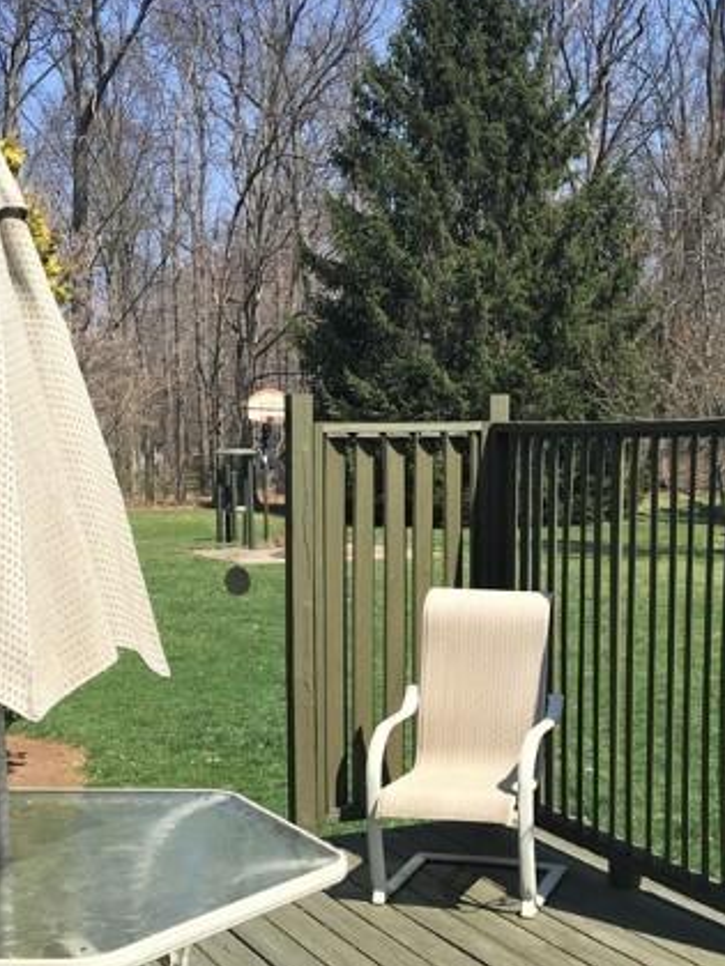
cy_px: 598
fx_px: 1480
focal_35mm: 53
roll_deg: +1.2
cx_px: 433
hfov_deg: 27.5
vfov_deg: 36.0
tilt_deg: -5.1
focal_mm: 4.15
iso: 25
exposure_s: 1/1326
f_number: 2.2
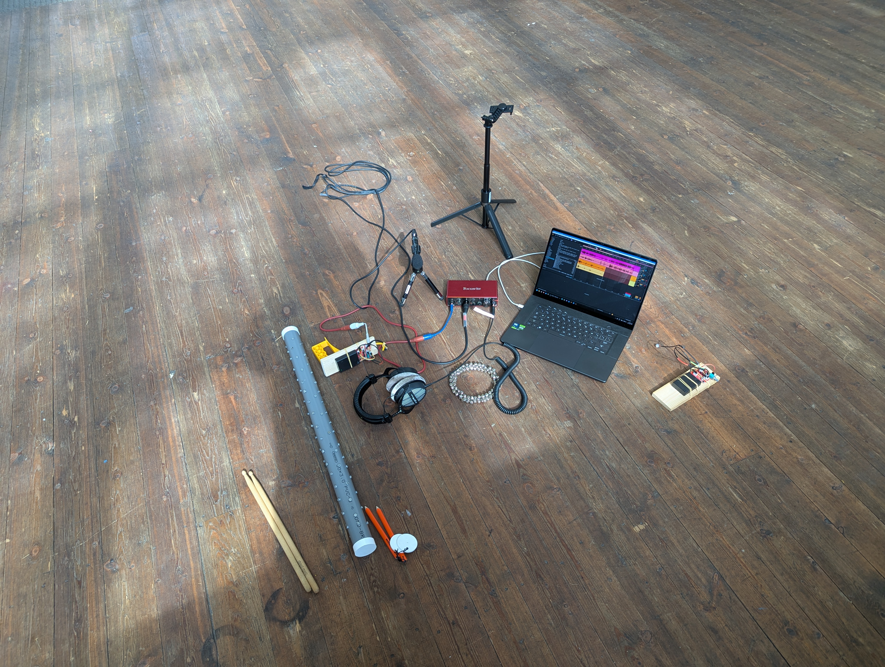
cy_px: 334
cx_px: 442
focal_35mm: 24
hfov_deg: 71.5
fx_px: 614
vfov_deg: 56.9
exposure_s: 1/28.3
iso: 40
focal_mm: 6.81
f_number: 1.85
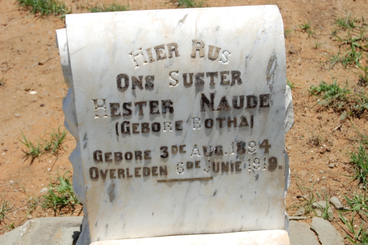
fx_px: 843
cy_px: 122
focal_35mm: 82
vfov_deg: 16.5
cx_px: 184
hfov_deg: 24.6
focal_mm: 55
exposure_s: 1/400
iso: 200
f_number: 10
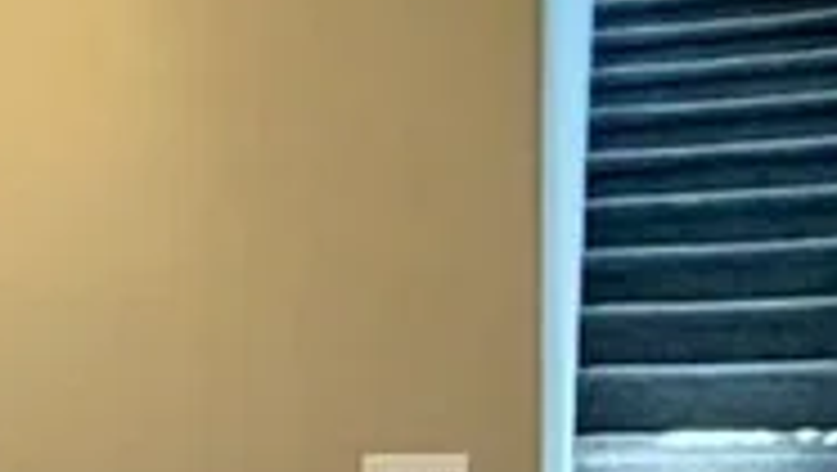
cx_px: -184
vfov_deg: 14.1
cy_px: 539
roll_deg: +1.7
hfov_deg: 23.1
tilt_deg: -2.8
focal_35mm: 84
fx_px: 1866
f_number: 2.2
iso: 250
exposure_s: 1/120
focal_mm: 2.22
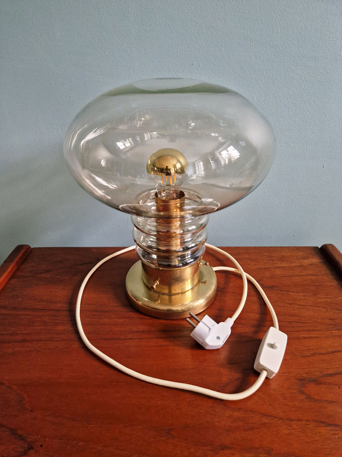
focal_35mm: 23
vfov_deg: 73.9
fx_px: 303
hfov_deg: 58.9
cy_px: 228
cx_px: 171
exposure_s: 1/100
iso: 800
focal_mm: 5.4
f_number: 1.8
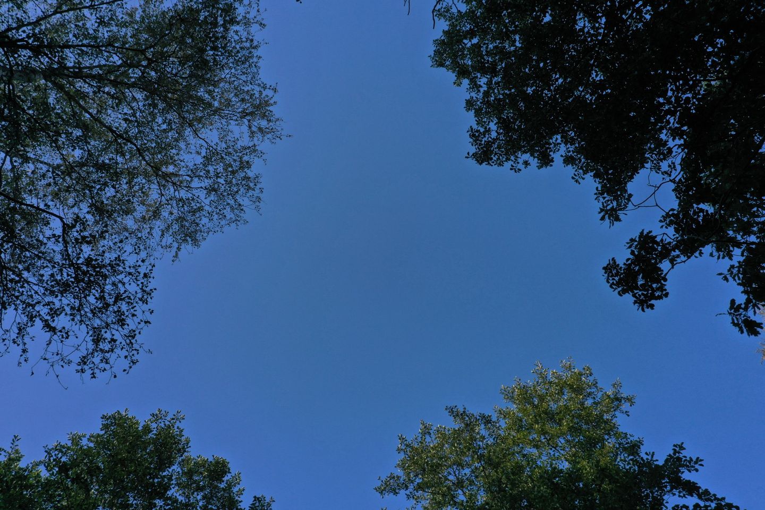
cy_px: 255
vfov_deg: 46.4
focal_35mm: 28
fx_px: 595
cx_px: 382
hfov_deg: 65.5
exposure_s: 1/100
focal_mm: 10.26
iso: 100
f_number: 11
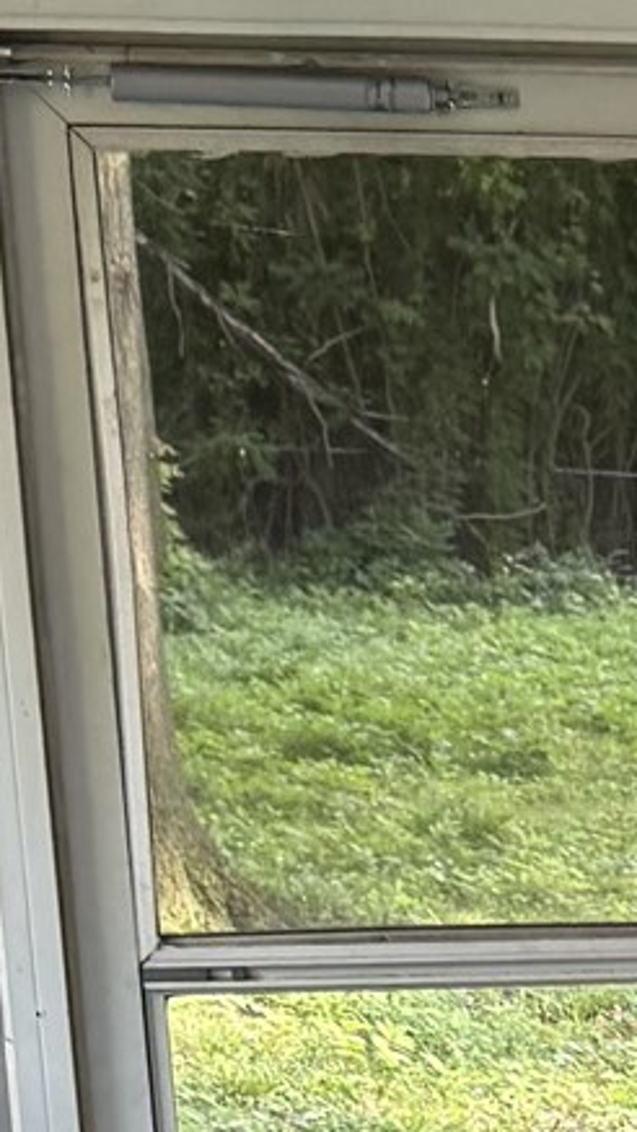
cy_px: 1590
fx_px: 4141
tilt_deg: -17.0
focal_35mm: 138
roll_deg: -0.4
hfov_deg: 8.2
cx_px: 1466
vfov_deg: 14.7
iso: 160
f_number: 1.78
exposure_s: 1/120
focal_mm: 6.76
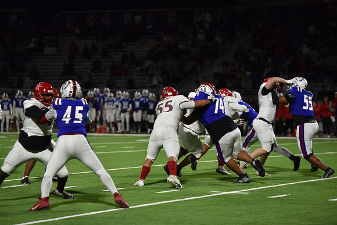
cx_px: 168
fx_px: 1451
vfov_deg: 8.9
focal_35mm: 155
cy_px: 112
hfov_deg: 13.2
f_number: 2.8
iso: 1400
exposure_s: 1/500
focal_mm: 155
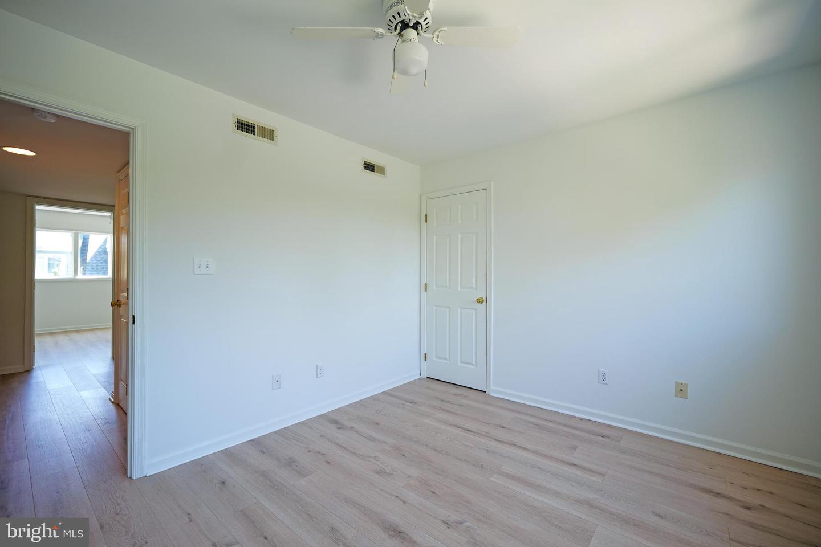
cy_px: 274
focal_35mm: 15
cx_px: 410
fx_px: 342
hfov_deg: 100.4
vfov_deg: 77.3
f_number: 3.5
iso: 125
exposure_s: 1/50
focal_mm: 10
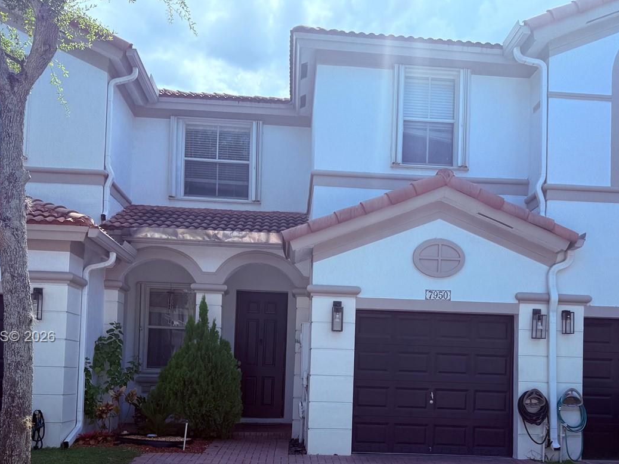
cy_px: 338
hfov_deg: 50.0
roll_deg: -1.1
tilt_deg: +5.5
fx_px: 661
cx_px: 346
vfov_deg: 37.9
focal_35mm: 37
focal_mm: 6.76
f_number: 1.78
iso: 80
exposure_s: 1/2525
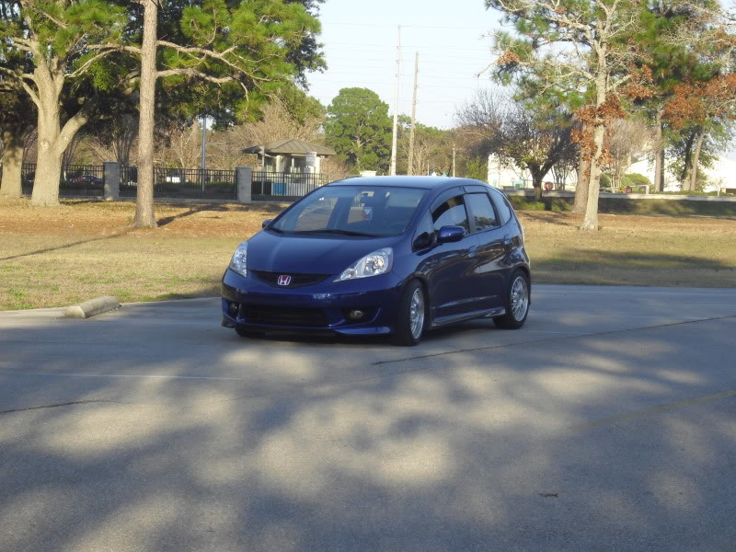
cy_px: 276
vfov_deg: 15.9
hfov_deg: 21.1
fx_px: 1977
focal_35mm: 93
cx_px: 368
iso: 100
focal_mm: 15.3
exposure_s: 1/250
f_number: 4.7
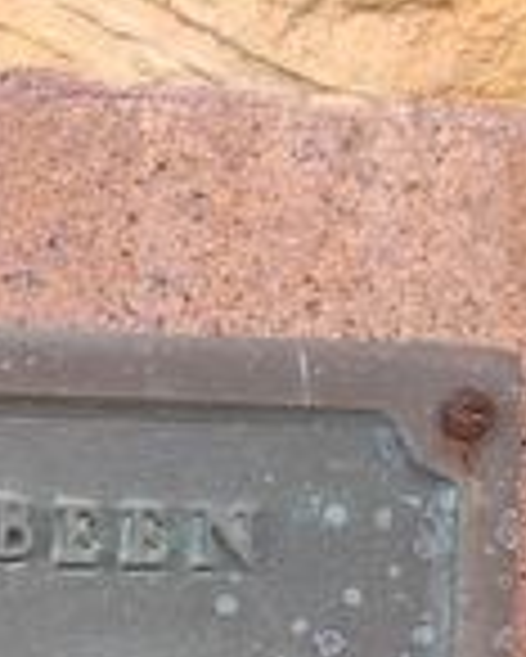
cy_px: 1256
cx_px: -508
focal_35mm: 123
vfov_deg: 13.6
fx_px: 2391
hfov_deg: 11.4
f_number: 1.8
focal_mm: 5.56
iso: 456
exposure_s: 1/120
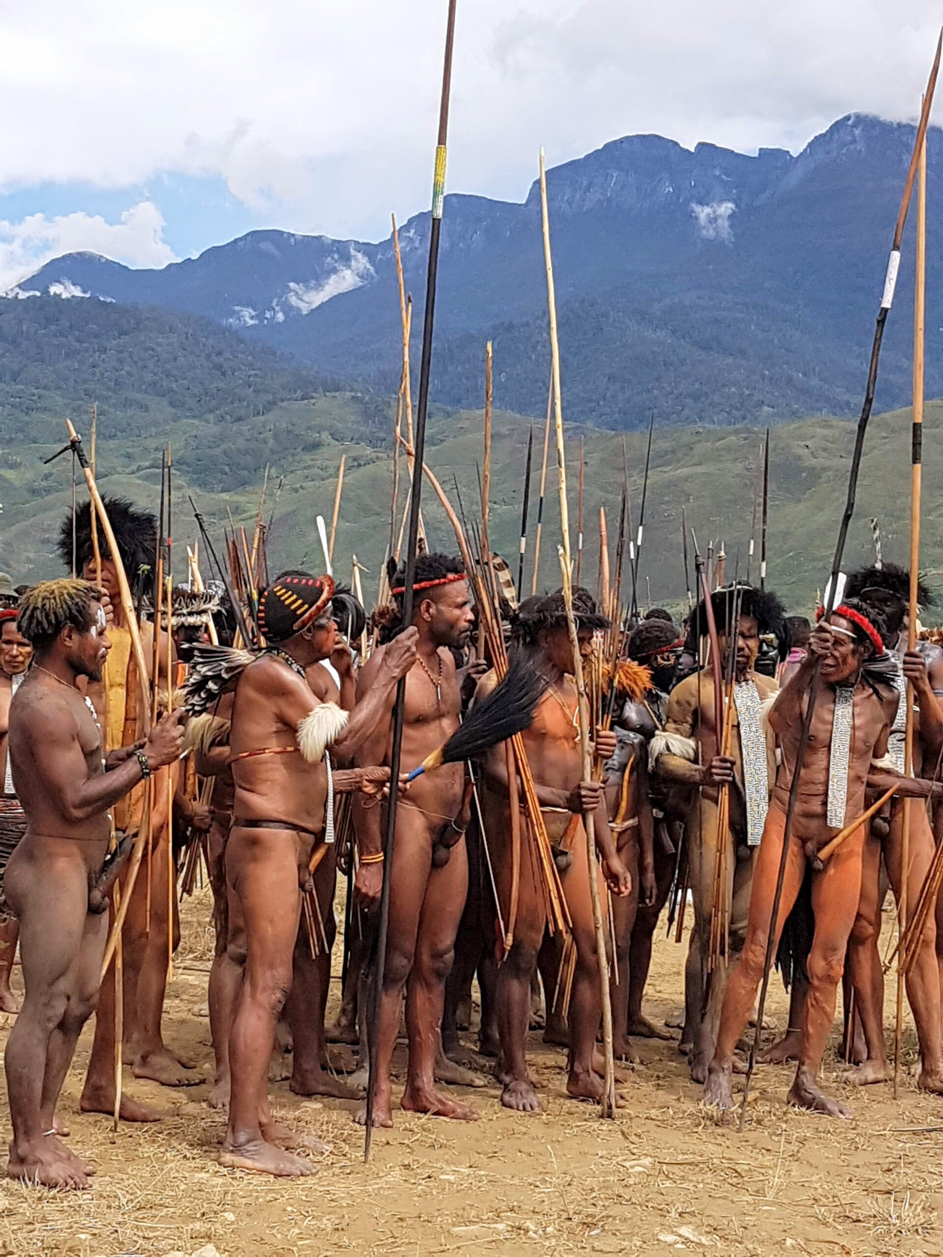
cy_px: 628
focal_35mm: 26
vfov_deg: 67.3
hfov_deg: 53.1
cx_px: 472
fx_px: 944
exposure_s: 1/2488
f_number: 1.7
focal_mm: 4.2
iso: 50
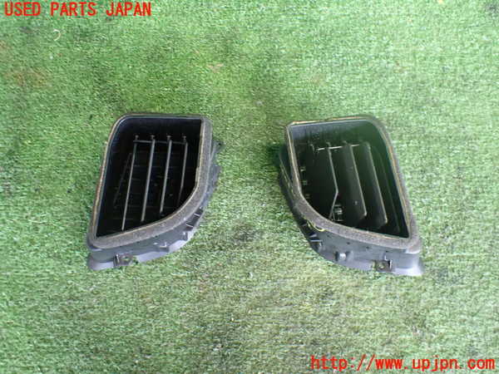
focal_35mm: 30
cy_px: 187
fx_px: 432
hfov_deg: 60.0
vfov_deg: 46.8
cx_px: 250
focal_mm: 5.4
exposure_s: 1/40
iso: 800
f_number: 2.3
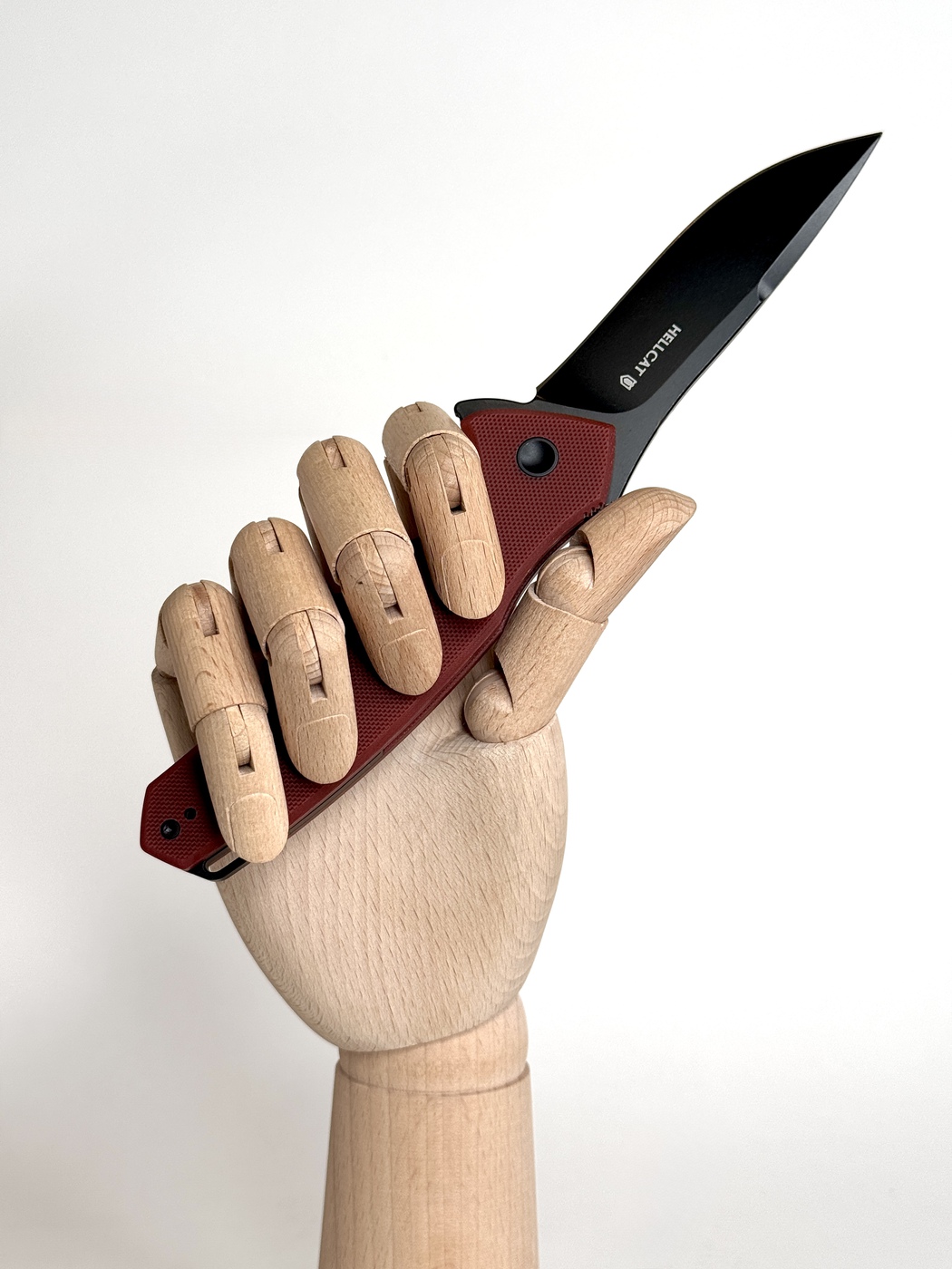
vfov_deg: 39.7
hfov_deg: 30.3
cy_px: 634
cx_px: 476
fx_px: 1760
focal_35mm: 48
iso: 64
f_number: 1.78
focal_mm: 6.76
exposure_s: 1/428
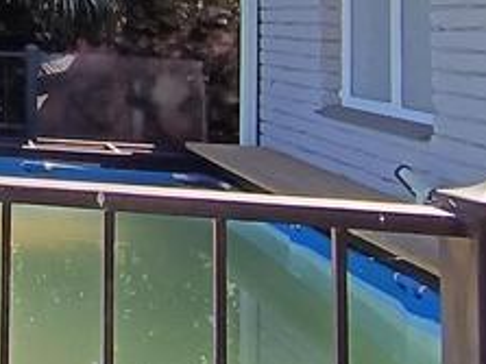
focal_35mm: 61
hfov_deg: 23.6
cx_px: -283
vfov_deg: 22.9
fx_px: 856
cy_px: -13
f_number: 2.2
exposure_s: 1/275
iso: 100
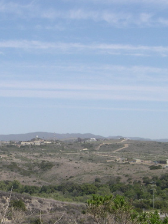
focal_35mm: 80
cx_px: -4
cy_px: 143
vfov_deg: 24.3
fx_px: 518
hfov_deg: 17.9
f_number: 7.6
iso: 100
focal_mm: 8
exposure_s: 1/271
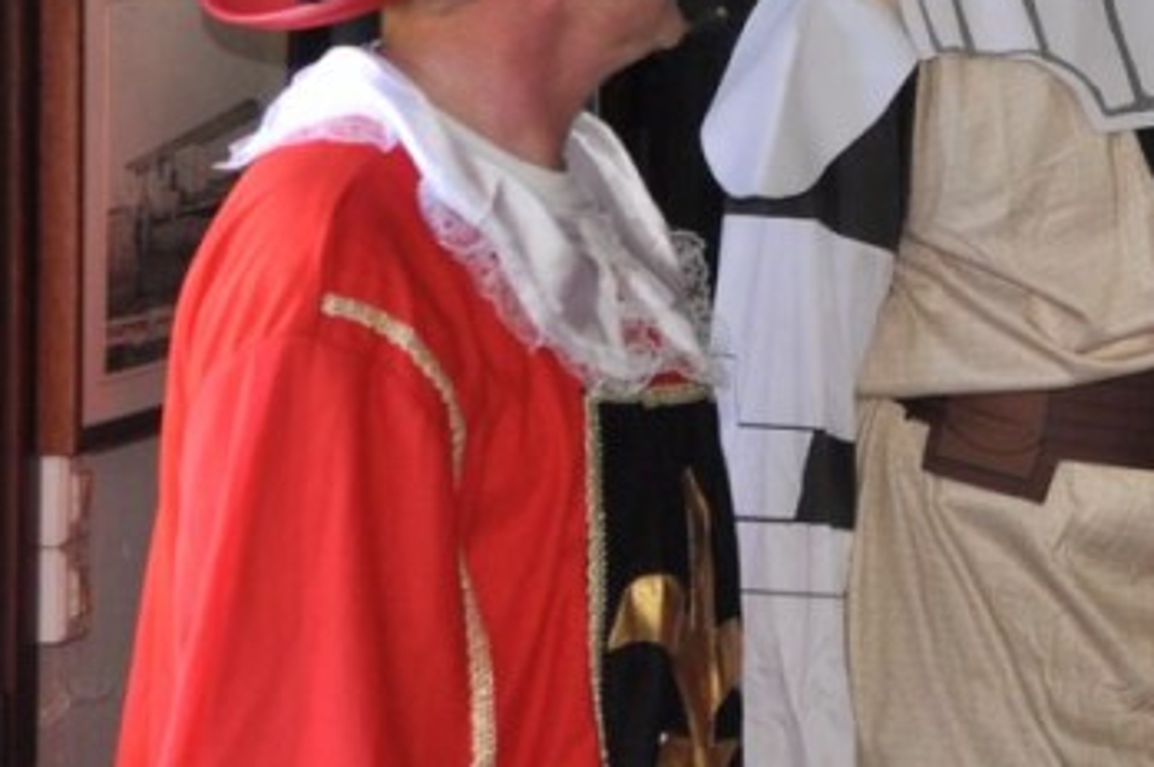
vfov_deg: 4.3
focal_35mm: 317
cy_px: 20
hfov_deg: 6.5
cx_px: 1445
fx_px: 10152
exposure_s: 1/125
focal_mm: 72
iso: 640
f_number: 5.6
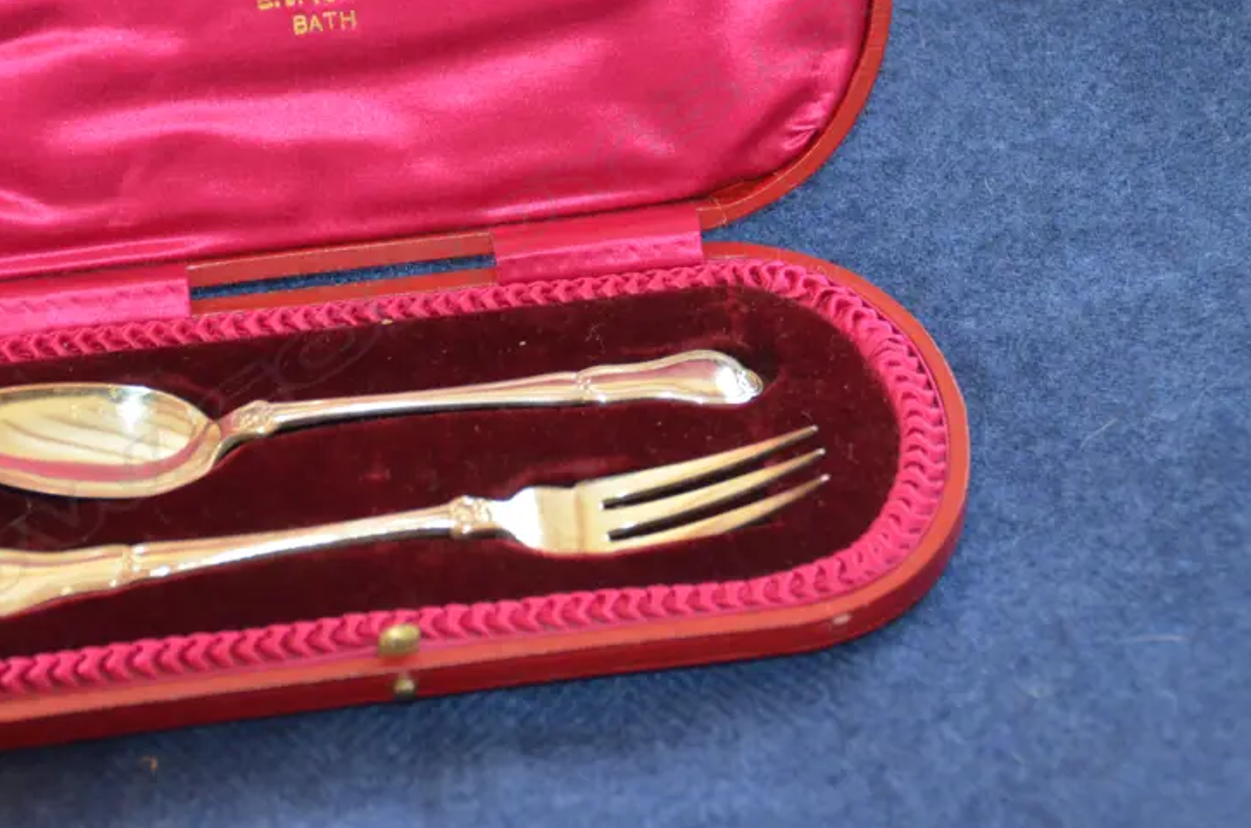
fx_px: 4775
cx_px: 475
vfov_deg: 9.9
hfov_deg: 14.9
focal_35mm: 138
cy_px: 250
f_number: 5
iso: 2500
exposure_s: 1/60
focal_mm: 65
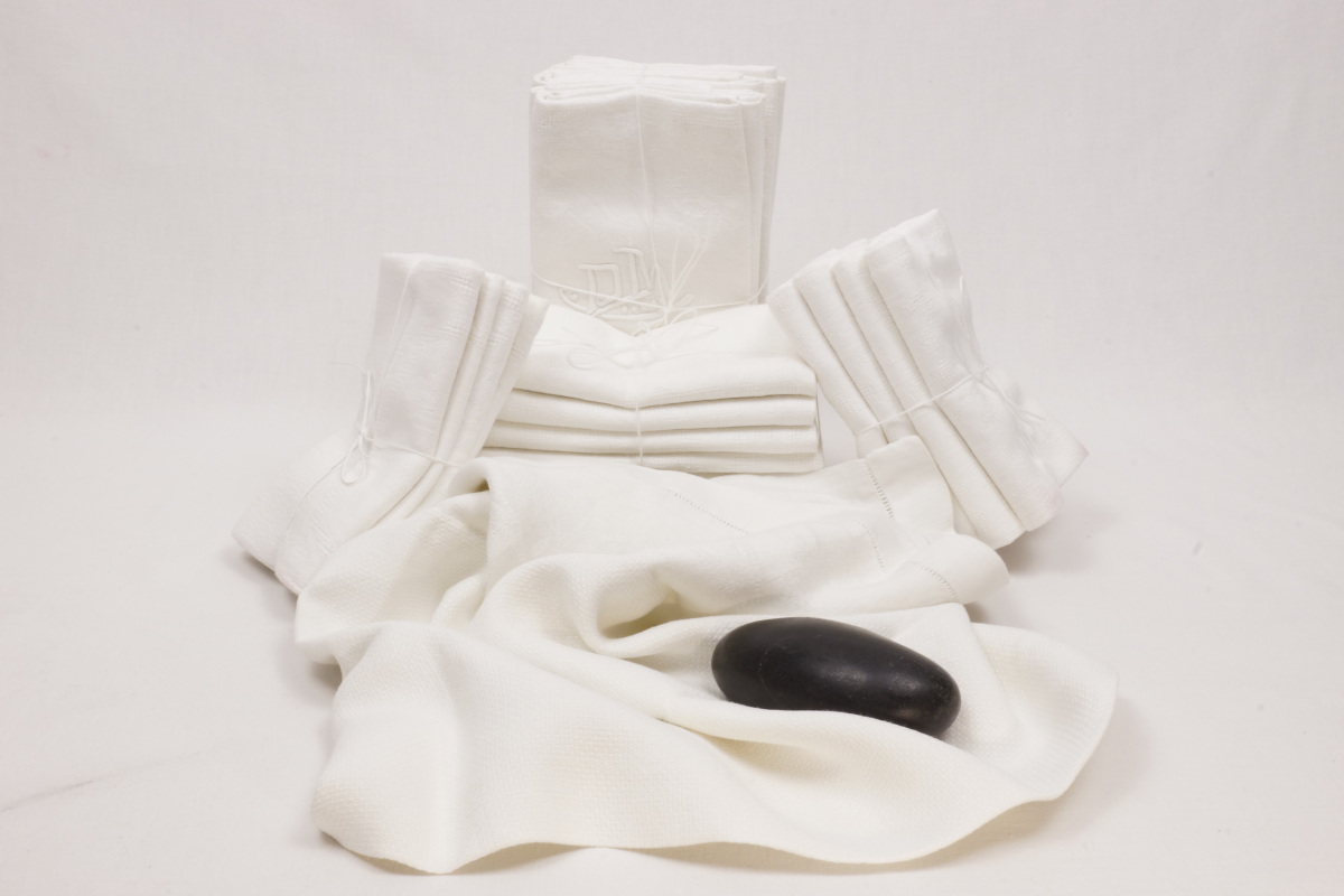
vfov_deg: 29.9
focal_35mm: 45
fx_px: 1680
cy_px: 448
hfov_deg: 43.6
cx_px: 672
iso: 400
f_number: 22
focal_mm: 30
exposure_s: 1/2.5
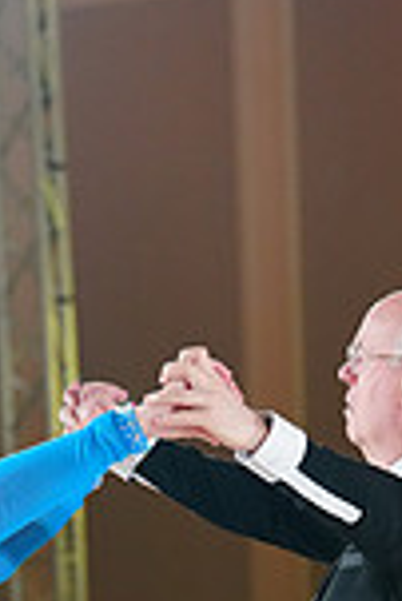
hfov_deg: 4.2
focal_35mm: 326
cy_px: 939
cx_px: 217
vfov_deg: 6.2
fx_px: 5448
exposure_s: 1/400
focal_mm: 85
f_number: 2.8
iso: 3200
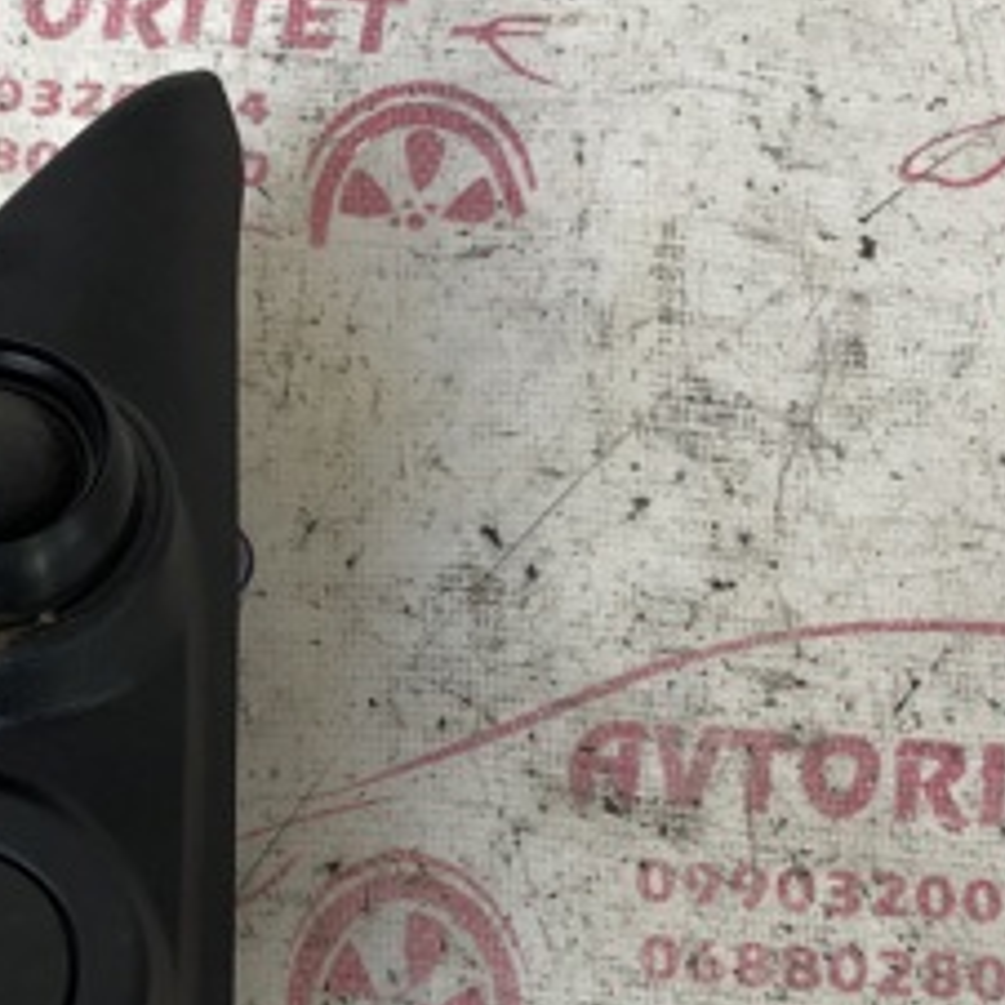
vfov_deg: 24.4
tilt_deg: -71.0
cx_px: 40
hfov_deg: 23.8
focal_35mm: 70
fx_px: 2299
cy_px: 756
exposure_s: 1/120
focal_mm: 4
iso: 64
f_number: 1.8
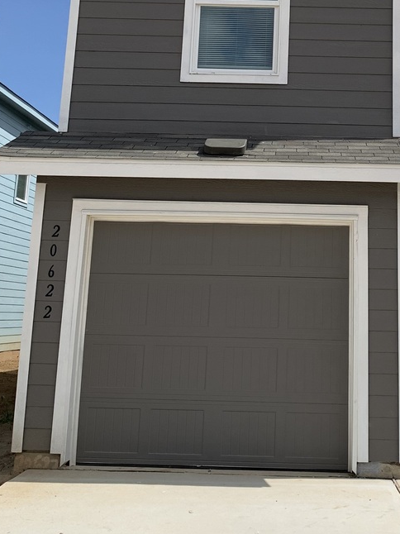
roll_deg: -2.4
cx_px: 302
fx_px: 894
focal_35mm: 58
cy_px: 85
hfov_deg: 24.9
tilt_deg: +15.4
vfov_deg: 32.1
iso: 25
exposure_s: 1/3650
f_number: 1.8
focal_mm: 4.25
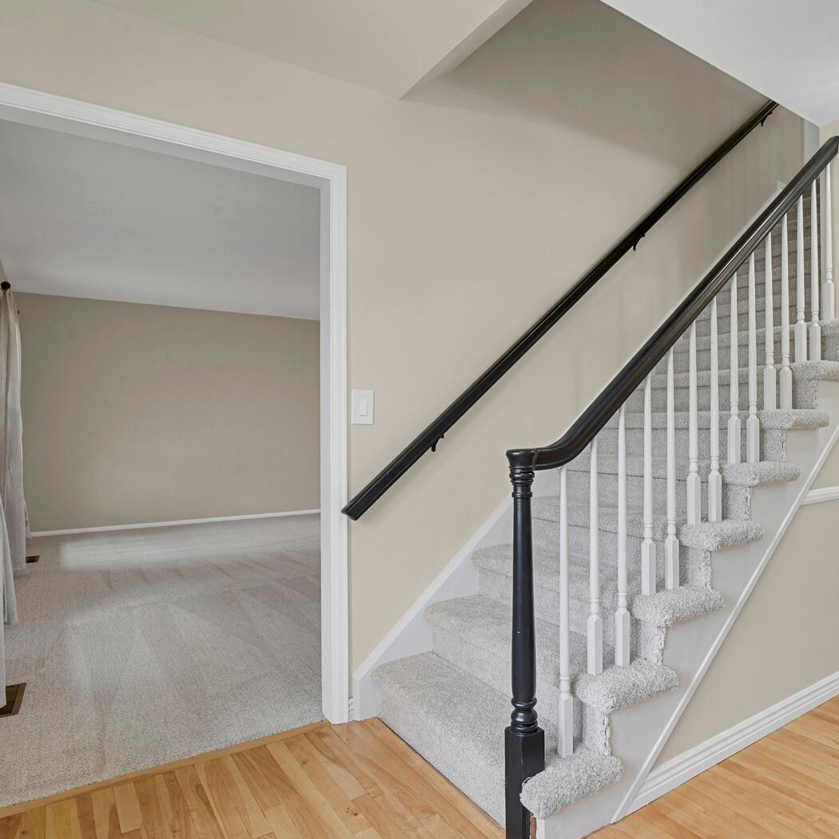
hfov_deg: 68.6
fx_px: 603
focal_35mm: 22
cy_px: 416
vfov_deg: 69.6
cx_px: 524
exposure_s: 1.3
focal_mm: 17
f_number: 8
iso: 250
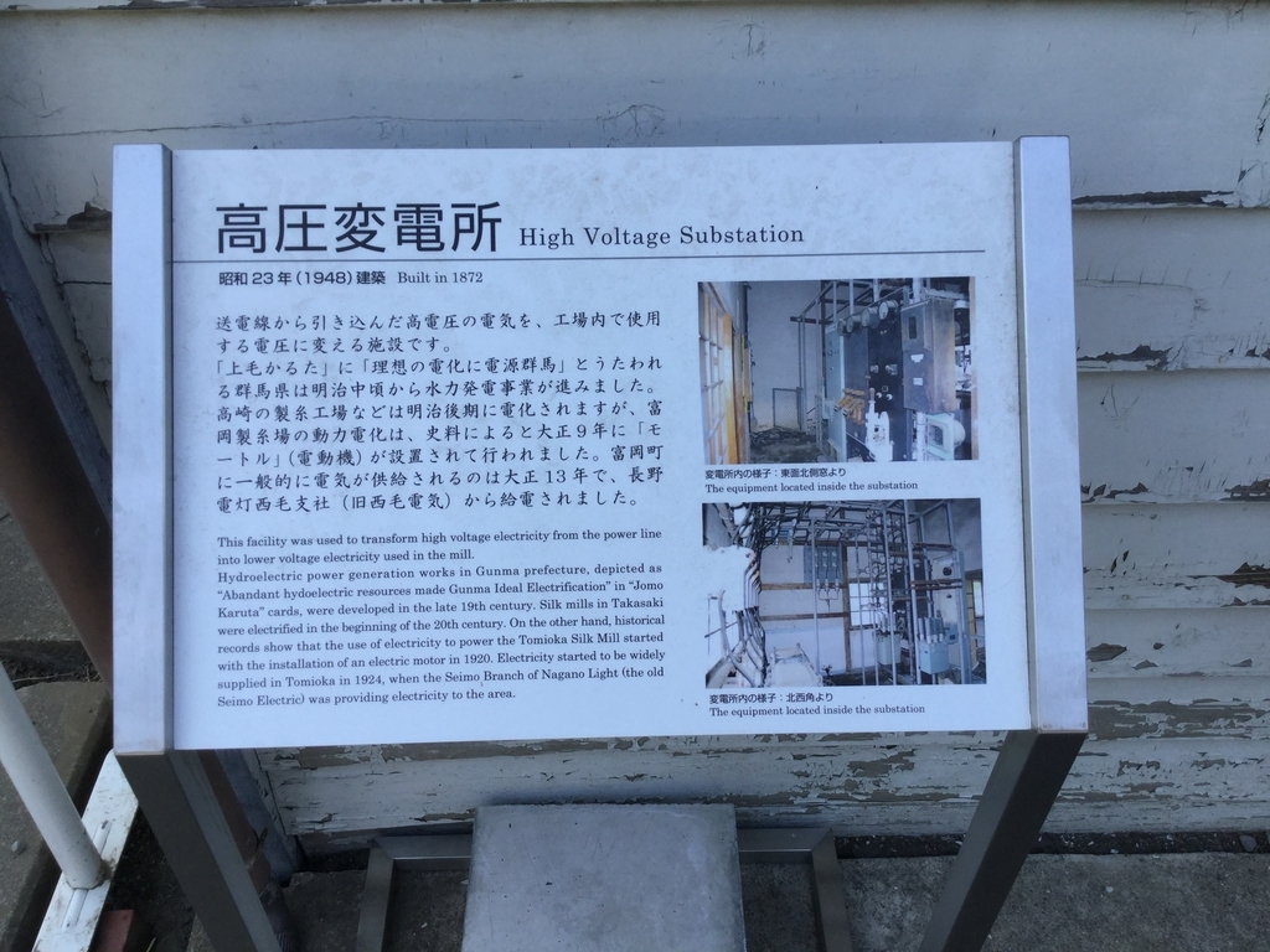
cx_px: 635
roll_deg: -1.3
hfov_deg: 58.4
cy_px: 476
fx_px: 1137
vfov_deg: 45.4
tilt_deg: -43.0
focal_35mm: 31
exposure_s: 1/384
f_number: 2.4
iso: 25
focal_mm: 3.3
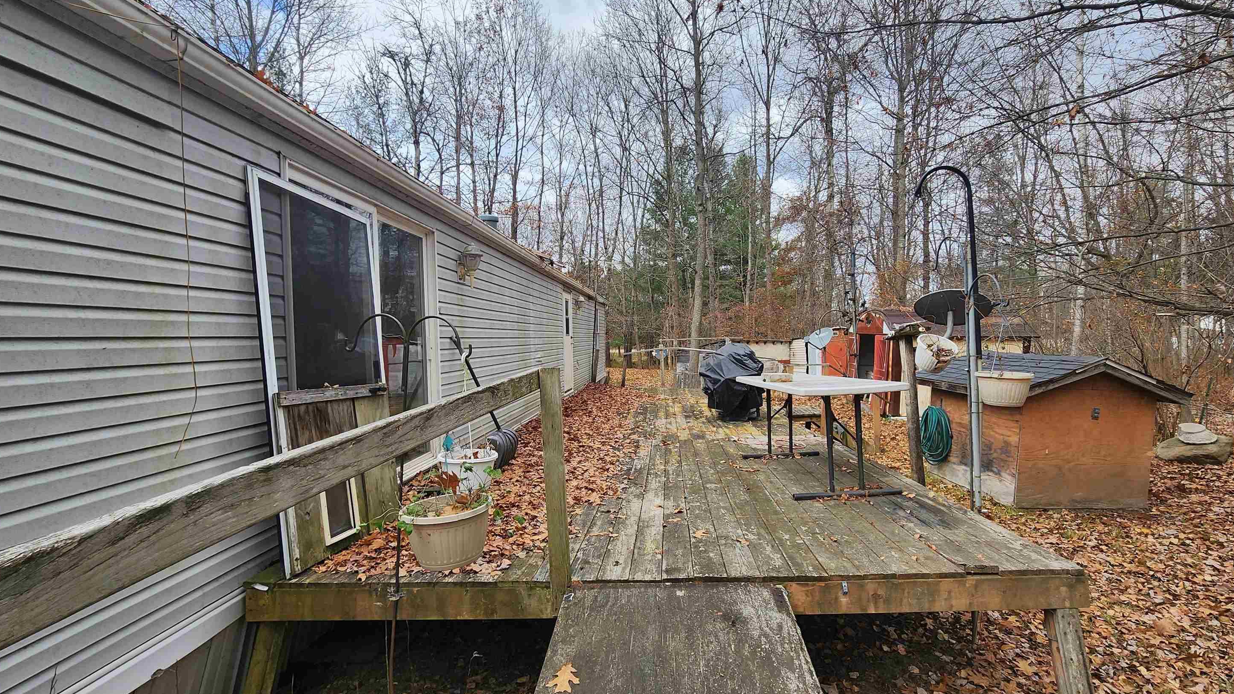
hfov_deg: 102.9
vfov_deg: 70.5
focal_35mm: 15
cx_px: 647
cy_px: 363
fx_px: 491
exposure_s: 1/380
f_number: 2.2
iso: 50
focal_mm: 2.2
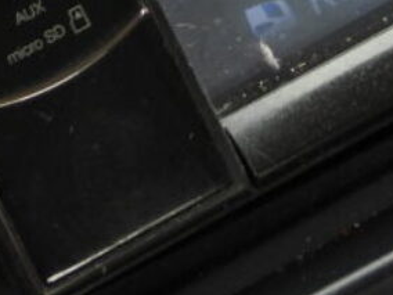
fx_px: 3519
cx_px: 480
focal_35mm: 310
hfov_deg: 6.4
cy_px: -497
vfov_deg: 4.6
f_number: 3.5
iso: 100
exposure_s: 1/80
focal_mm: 9.8
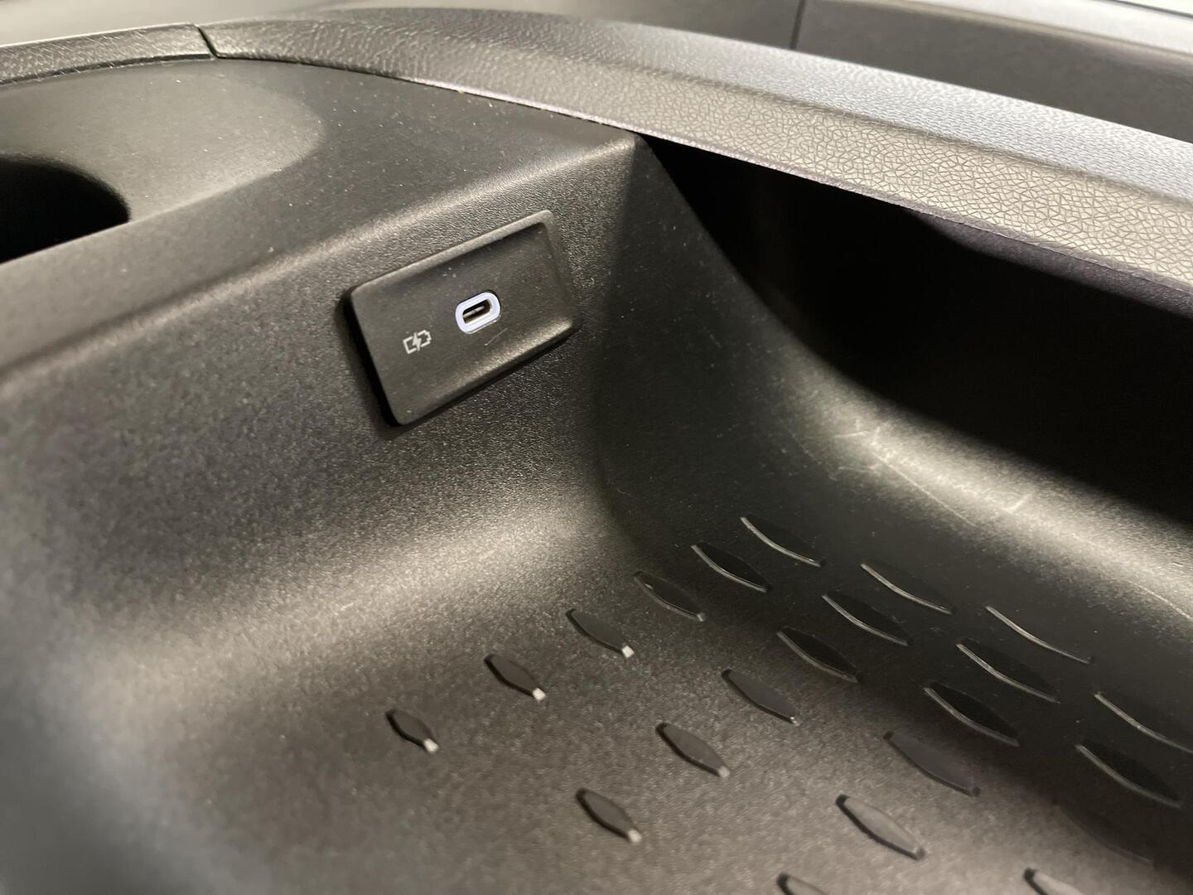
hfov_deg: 67.3
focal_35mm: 26
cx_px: 596
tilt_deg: -44.0
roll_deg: -2.9
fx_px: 896
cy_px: 448
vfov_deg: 53.1
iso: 640
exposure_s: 1/25
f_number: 1.6
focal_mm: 5.1
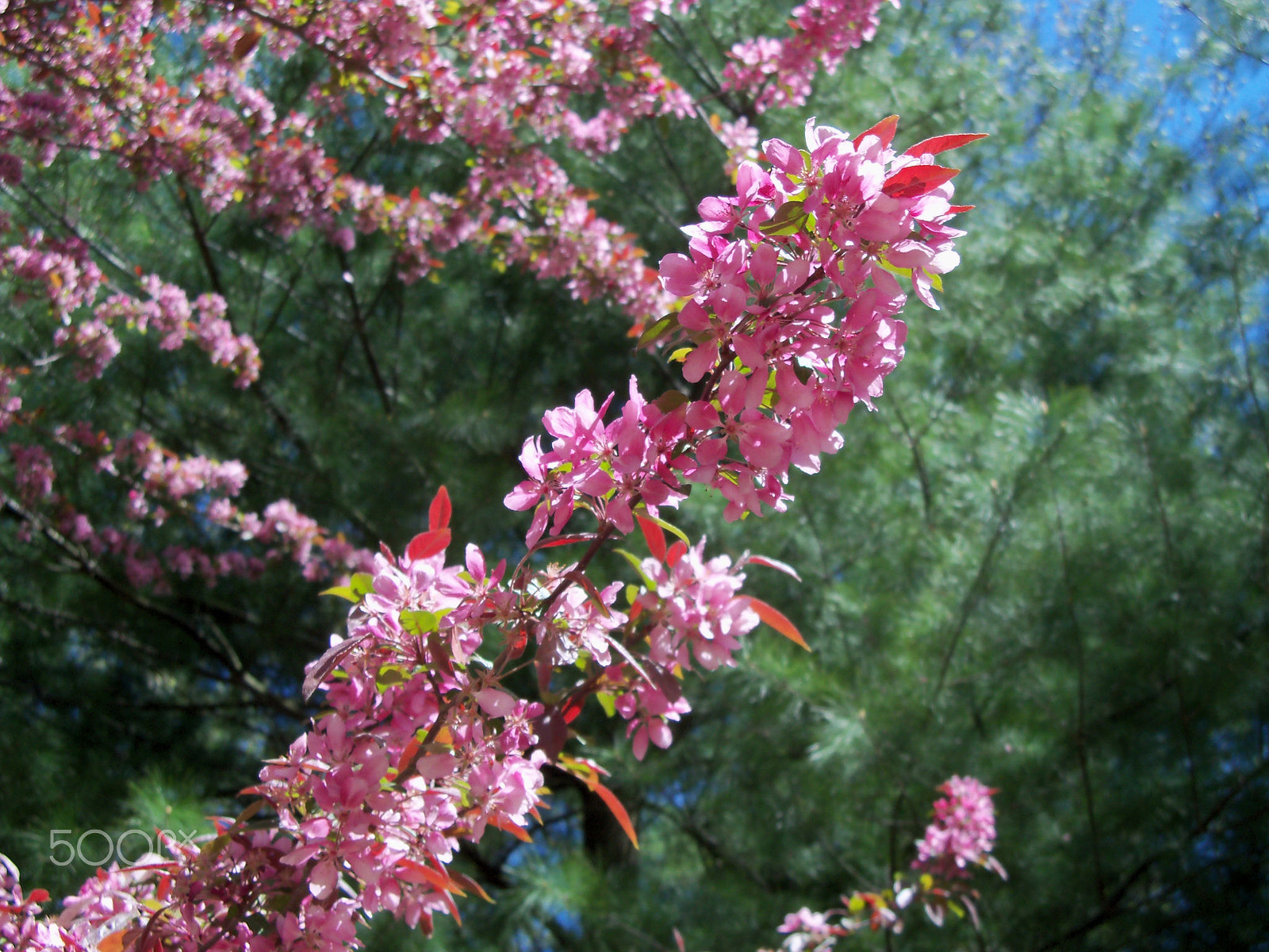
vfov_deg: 29.1
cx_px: 634
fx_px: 1833
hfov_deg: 38.2
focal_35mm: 50
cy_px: 476
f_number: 3.8
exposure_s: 1/320
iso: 80
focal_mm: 8.8
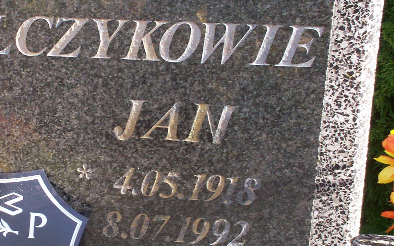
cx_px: 79
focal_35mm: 82
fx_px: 880
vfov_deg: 15.9
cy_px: 139
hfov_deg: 24.8
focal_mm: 6
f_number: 4.5
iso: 100
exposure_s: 1/106
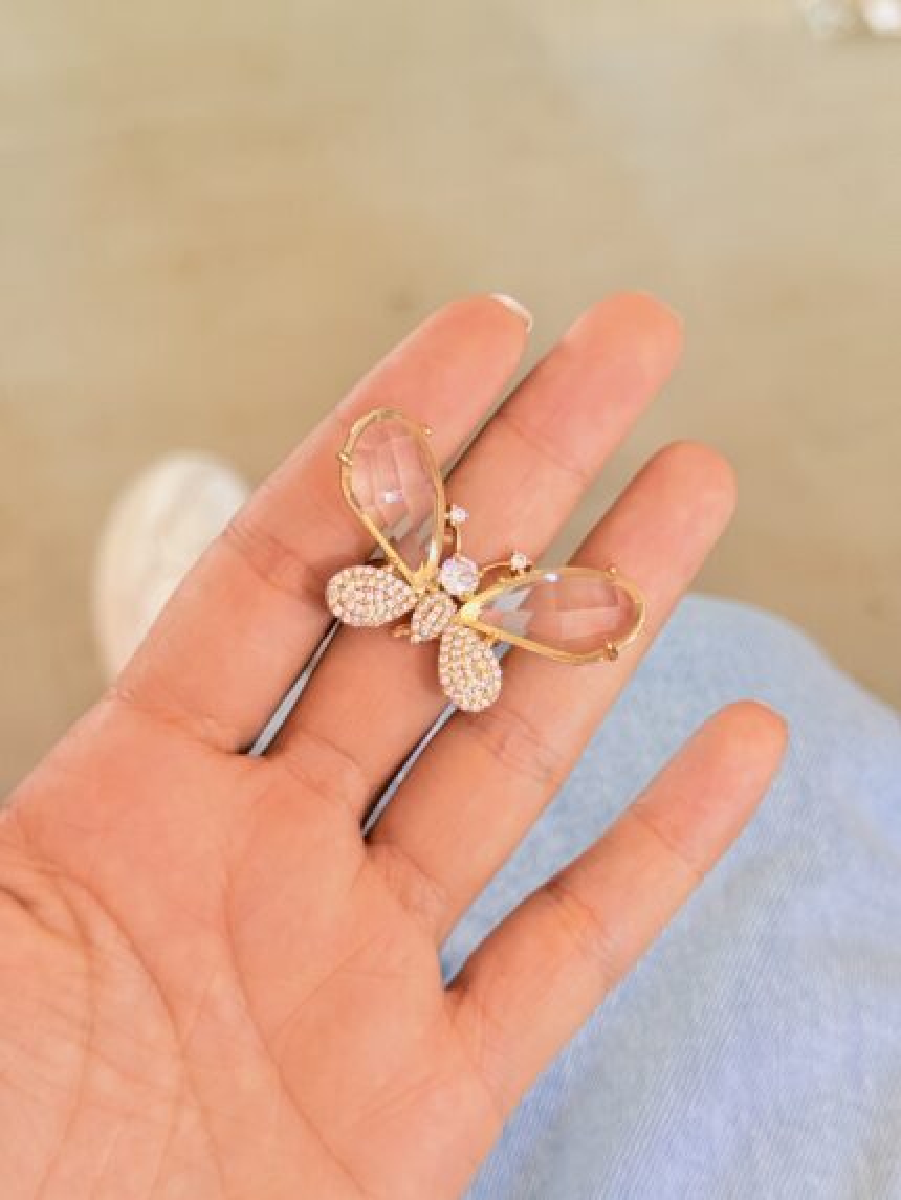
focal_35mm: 48
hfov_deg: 30.3
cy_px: 600
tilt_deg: -48.7
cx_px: 450
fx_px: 1665
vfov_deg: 39.6
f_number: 1.78
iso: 250
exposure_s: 1/40
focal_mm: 6.76
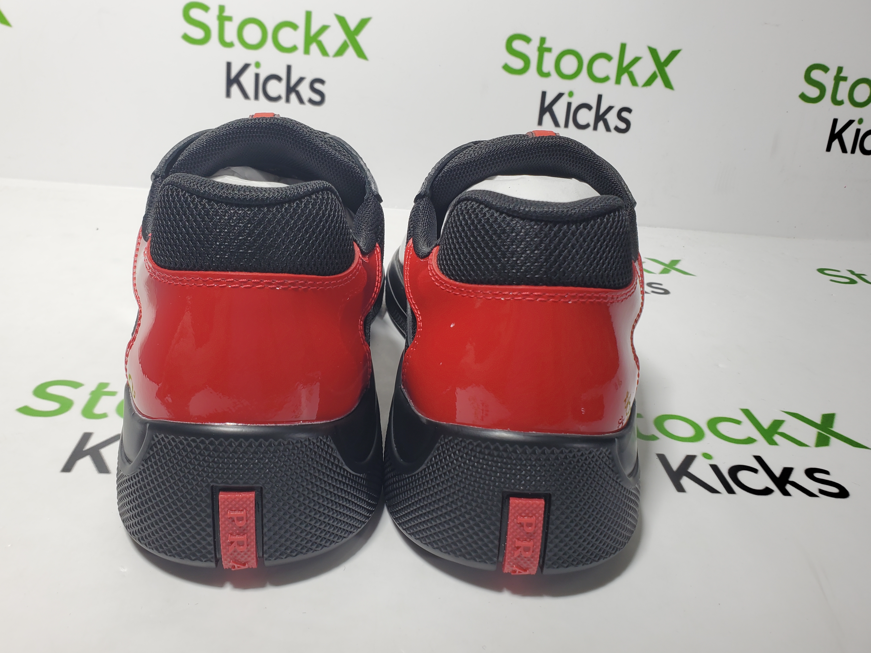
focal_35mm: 26
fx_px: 654
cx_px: 436
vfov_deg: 53.1
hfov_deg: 67.3
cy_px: 326
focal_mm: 4.3
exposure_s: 1/153
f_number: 2.4
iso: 50
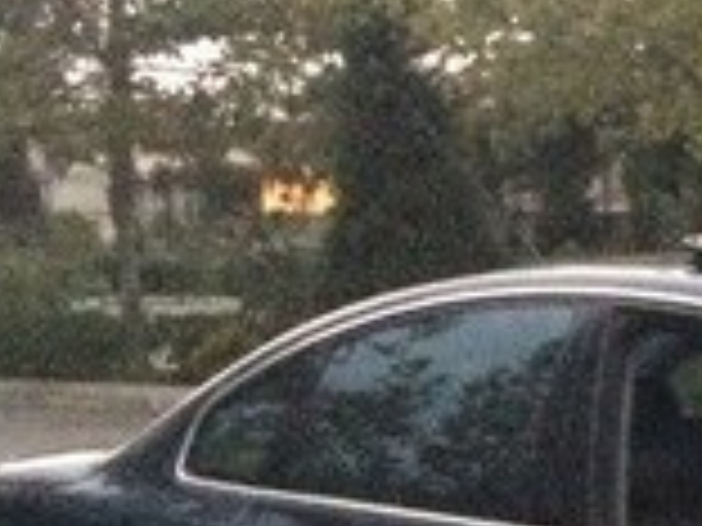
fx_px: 2494
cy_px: 870
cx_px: 1098
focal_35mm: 123
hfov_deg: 14.7
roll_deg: +0.2
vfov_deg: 11.4
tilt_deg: -12.4
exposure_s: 1/17
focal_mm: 4.15
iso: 1250
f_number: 2.2
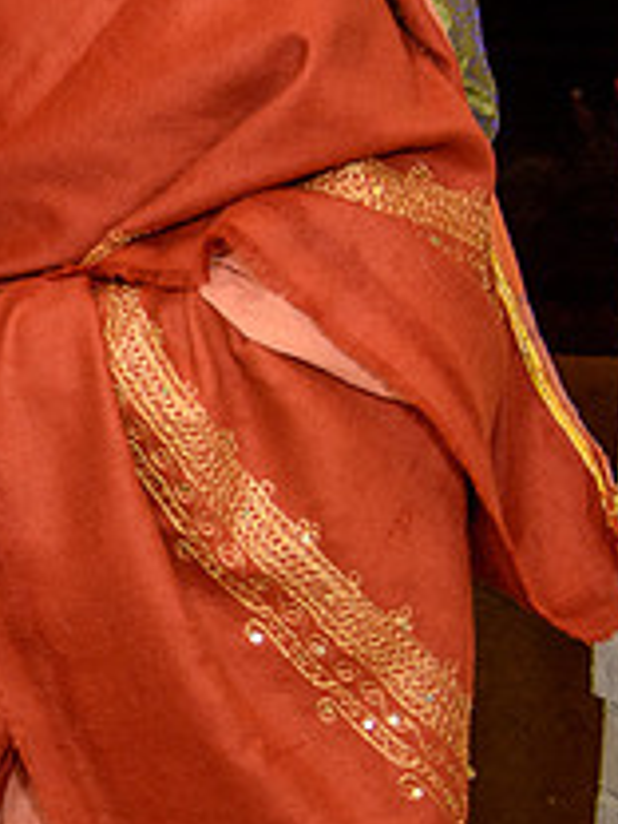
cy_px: 348
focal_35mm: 127
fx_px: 3023
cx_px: -880
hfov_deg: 10.1
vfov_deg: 15.5
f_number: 3.5
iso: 500
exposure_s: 1/160
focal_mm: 32
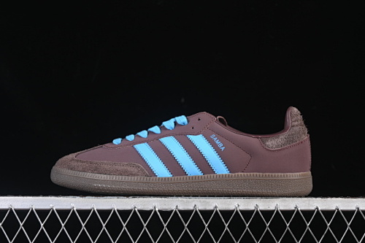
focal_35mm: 75
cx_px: 182
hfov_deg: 27.0
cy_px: 122
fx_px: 760
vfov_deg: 18.2
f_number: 6.3
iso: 160
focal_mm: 50
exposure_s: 1/60
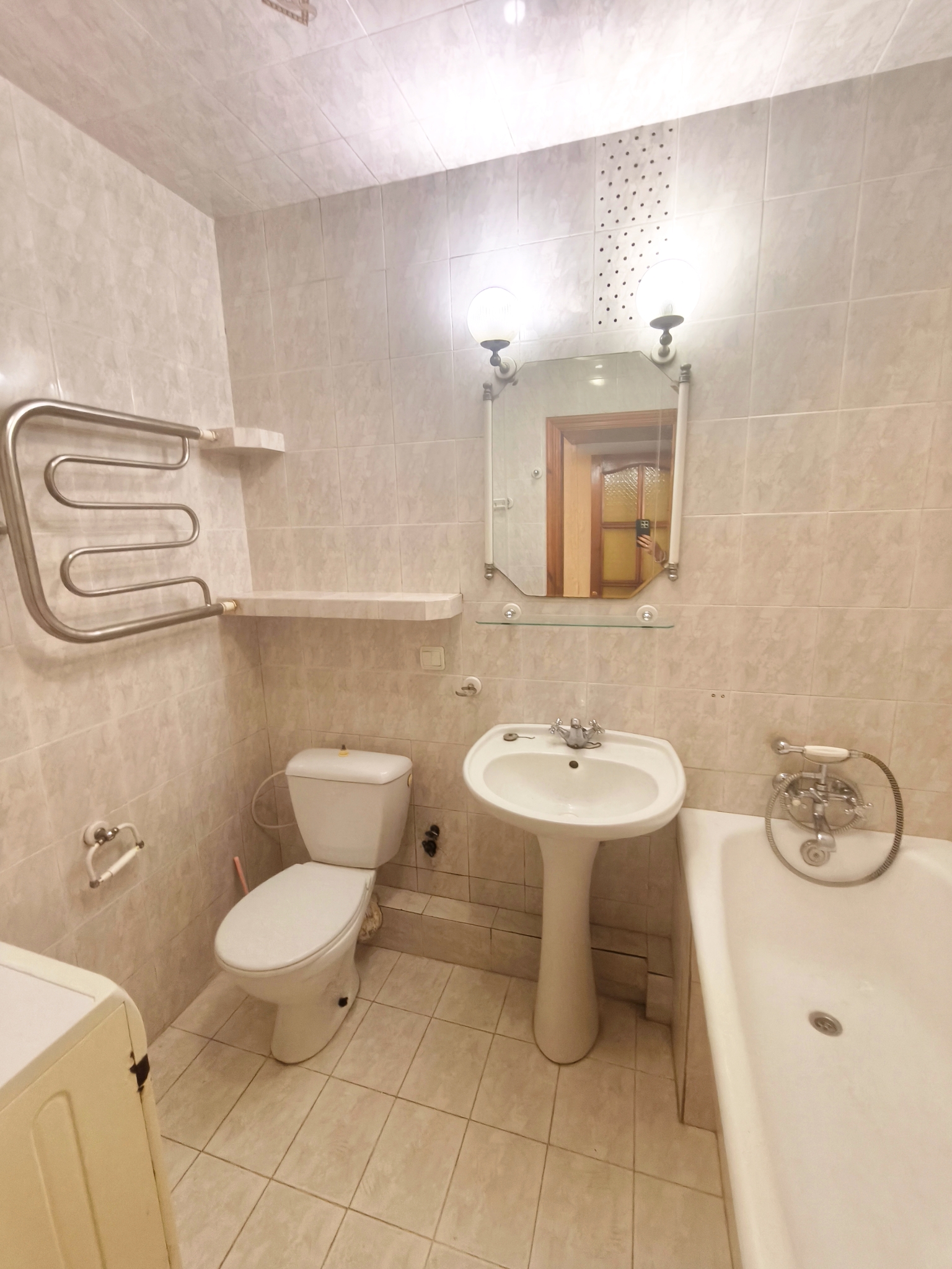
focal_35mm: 15
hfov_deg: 81.7
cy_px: 634
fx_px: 550
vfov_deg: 98.2
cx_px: 476
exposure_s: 1/33.3
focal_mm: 1.91
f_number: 2.2
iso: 400
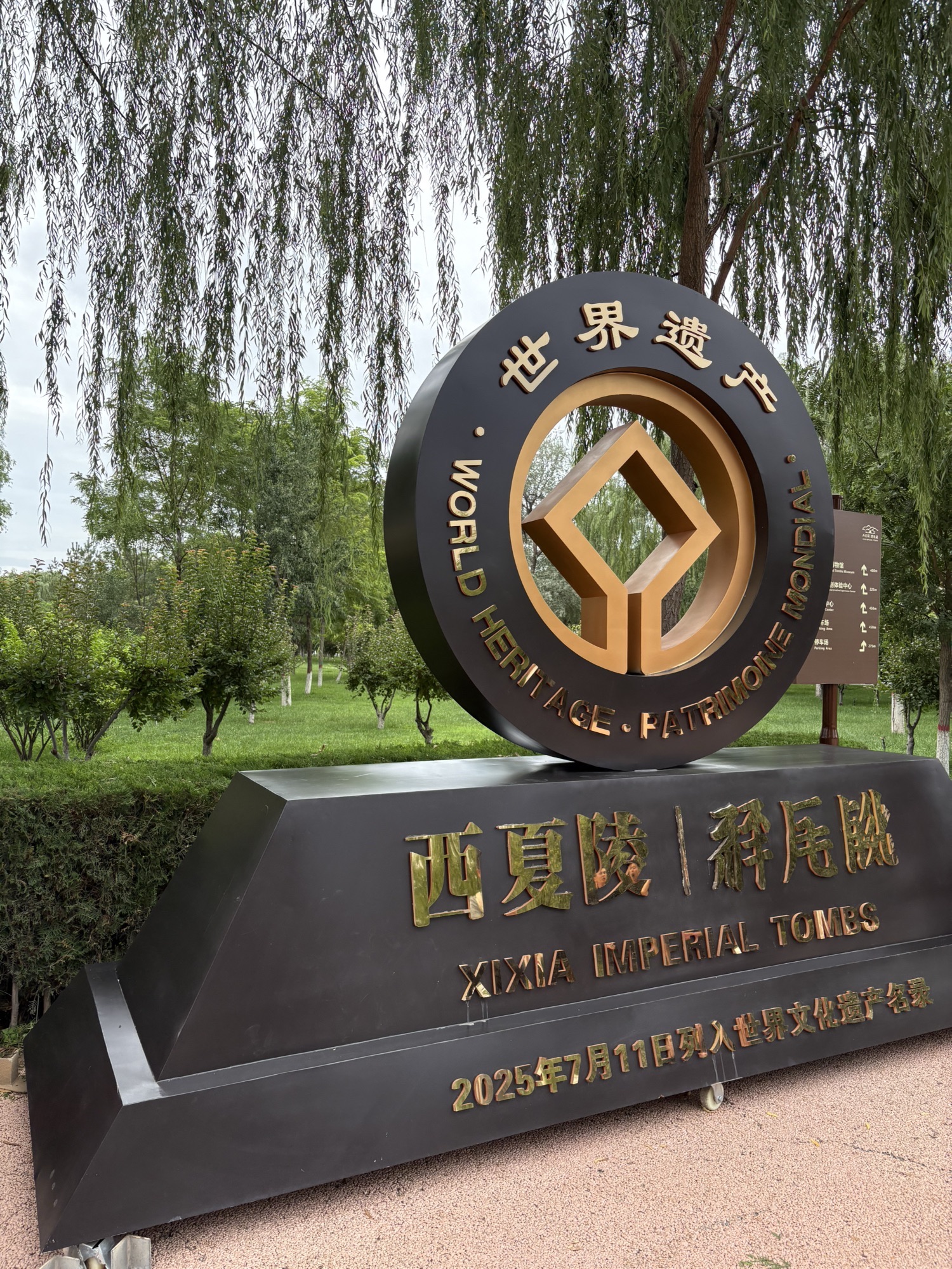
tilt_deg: +1.0
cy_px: 634
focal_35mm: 26
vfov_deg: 67.3
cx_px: 476
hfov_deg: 53.1
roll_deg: -0.8
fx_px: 953
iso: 64
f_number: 1.6
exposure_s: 1/1337
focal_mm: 5.96
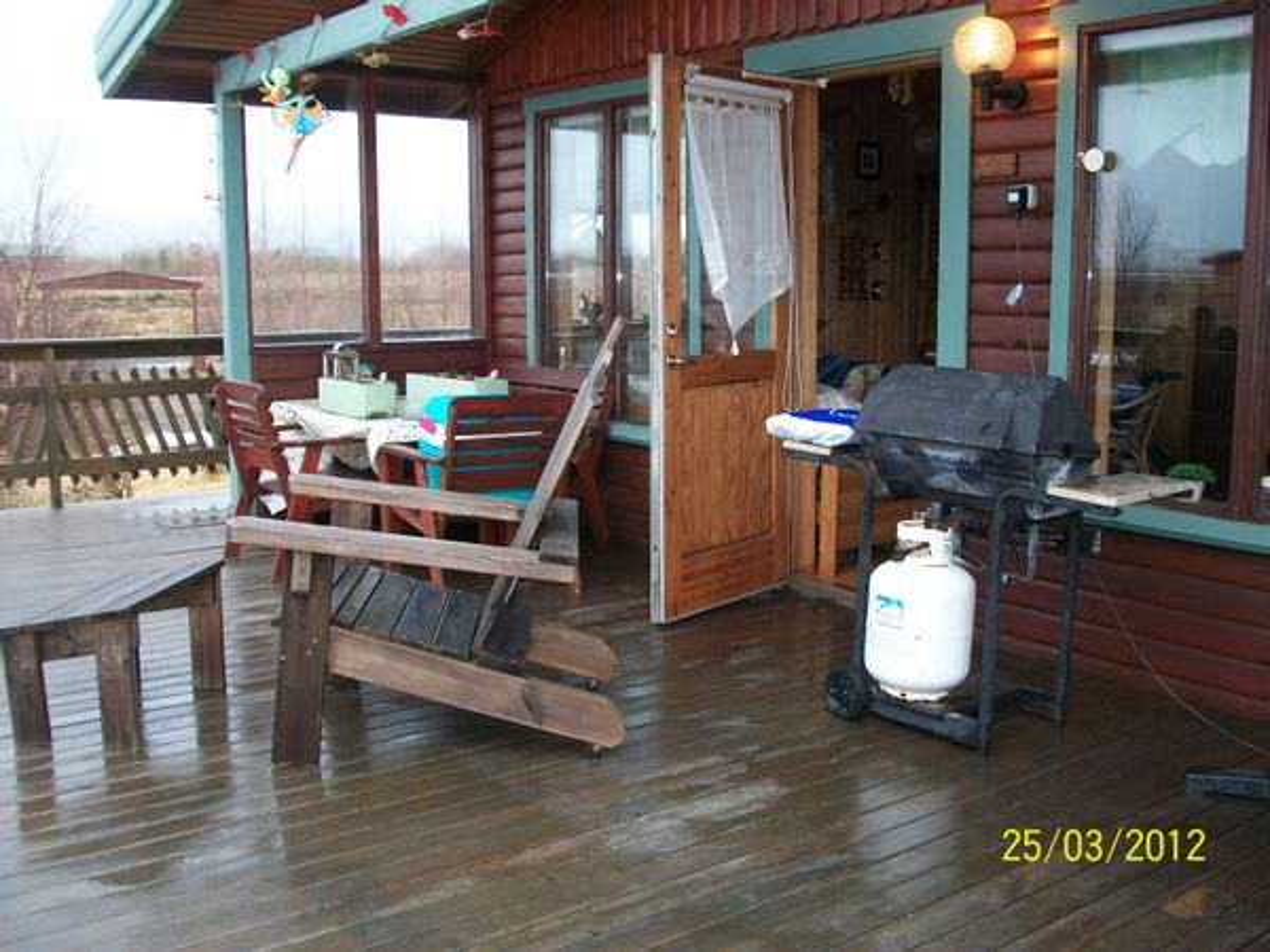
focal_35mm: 32
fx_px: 1174
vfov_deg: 44.2
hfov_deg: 56.8
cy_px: 476
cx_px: 635
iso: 80
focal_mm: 5.7
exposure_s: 1/30
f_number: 2.9
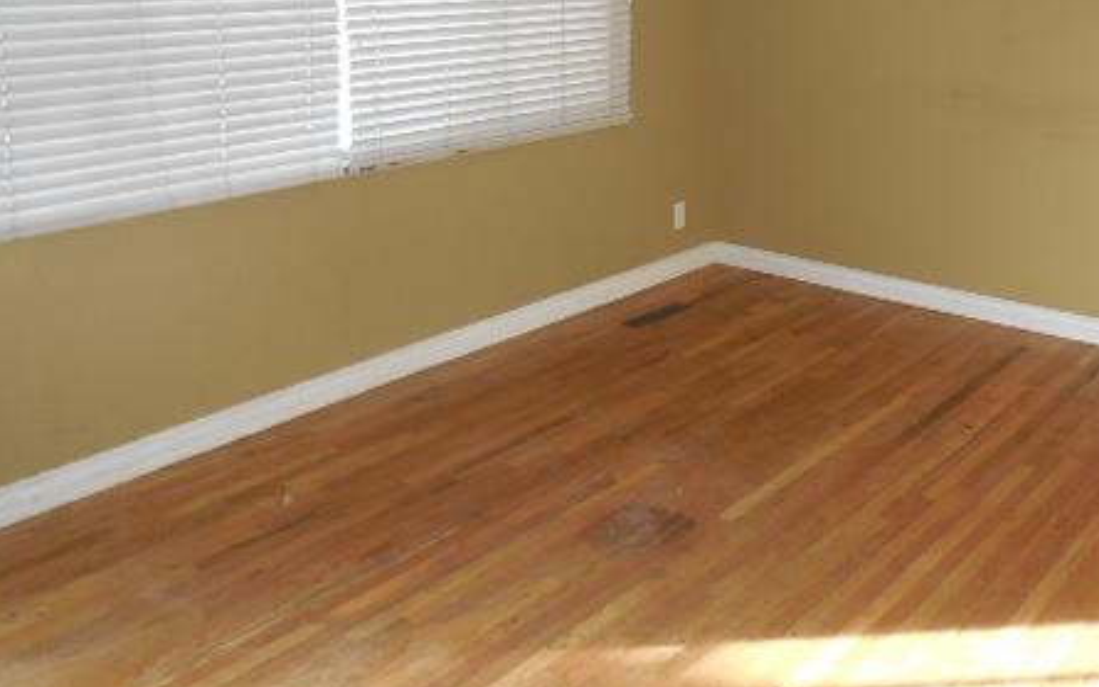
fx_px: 1138
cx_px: 744
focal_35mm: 38
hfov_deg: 50.5
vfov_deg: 32.8
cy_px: 148
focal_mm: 4.5
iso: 320
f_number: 3.1
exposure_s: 1/25
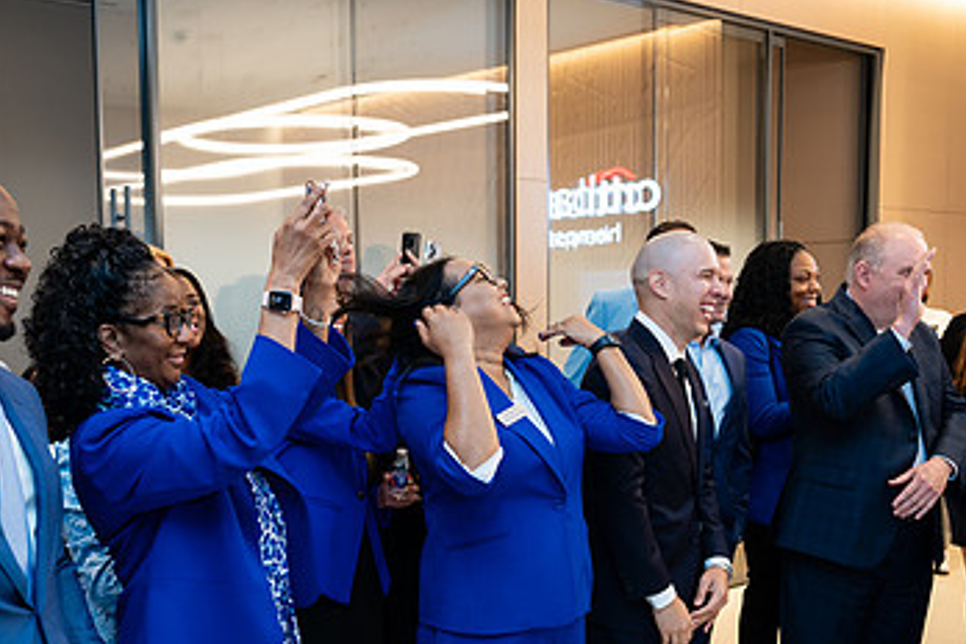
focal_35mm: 43
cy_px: 405
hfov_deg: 45.0
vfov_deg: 31.0
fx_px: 1154
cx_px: 358
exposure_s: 1/200
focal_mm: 24
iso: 500
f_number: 3.2
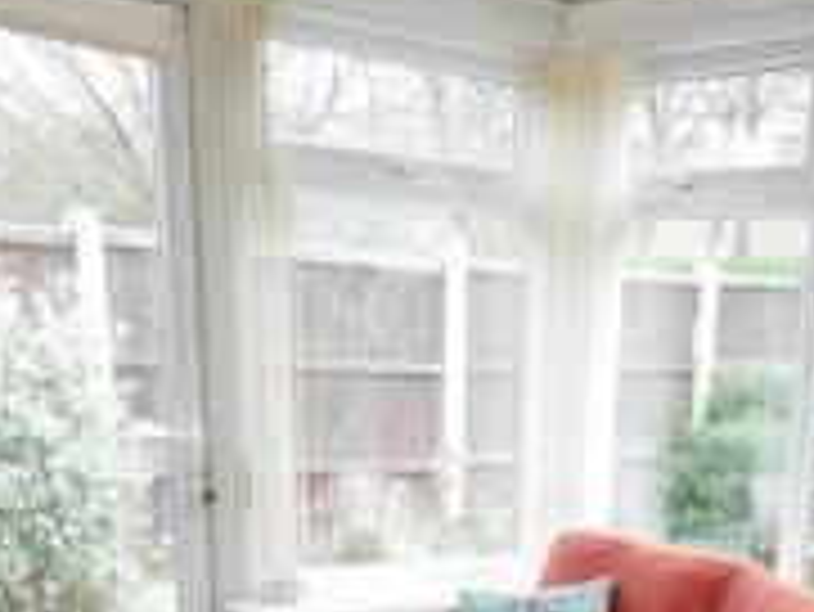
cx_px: 634
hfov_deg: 32.4
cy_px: 808
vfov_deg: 22.4
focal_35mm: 58
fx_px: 1365
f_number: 4
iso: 400
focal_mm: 9
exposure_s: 1/60
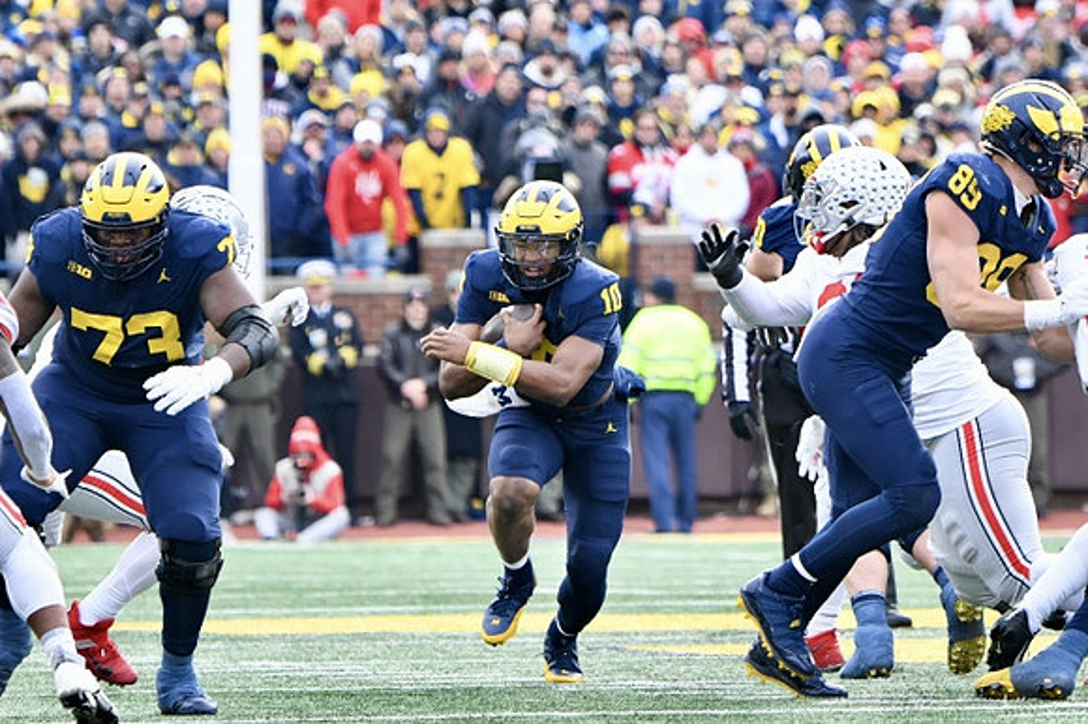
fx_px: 13139
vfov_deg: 3.2
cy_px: 362
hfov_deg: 4.7
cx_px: 544
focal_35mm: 435
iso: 1600
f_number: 5.6
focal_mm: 290
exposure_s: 1/1000
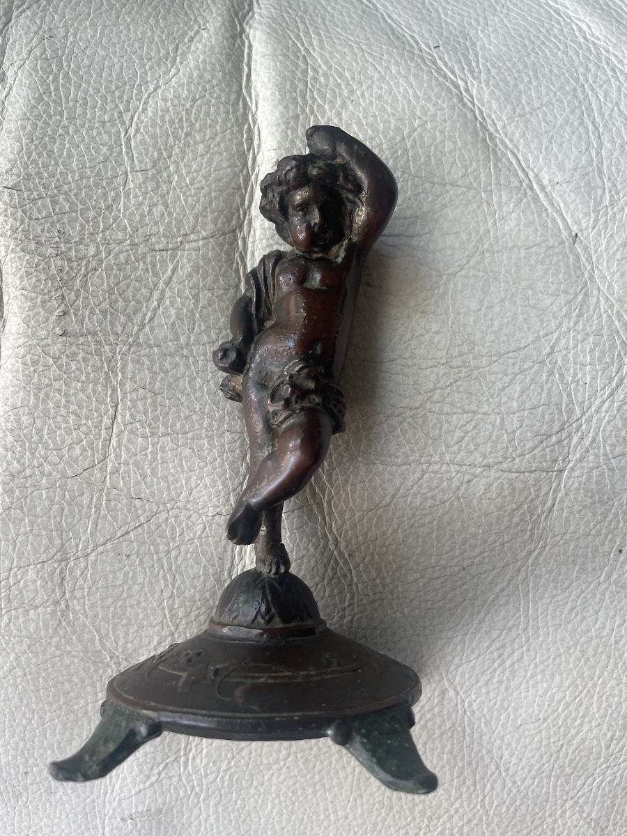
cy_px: 418
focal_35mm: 26
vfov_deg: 67.3
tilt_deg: -84.8
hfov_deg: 53.1
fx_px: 628
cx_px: 314
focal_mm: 4.2
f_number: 1.6
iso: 100
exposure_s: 1/121
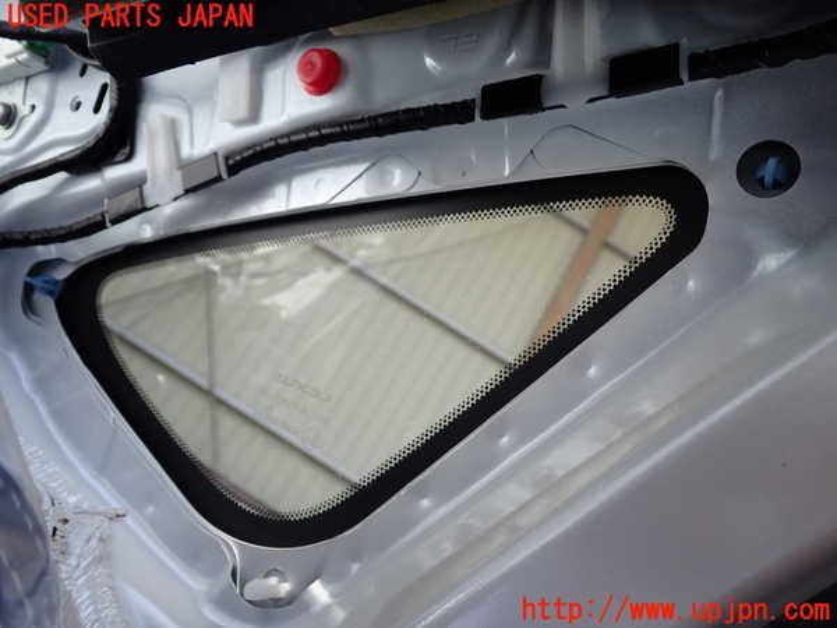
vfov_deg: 46.8
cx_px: 418
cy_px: 314
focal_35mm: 30
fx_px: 725
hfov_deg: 60.0
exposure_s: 1/100
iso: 200
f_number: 2.3
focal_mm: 5.4
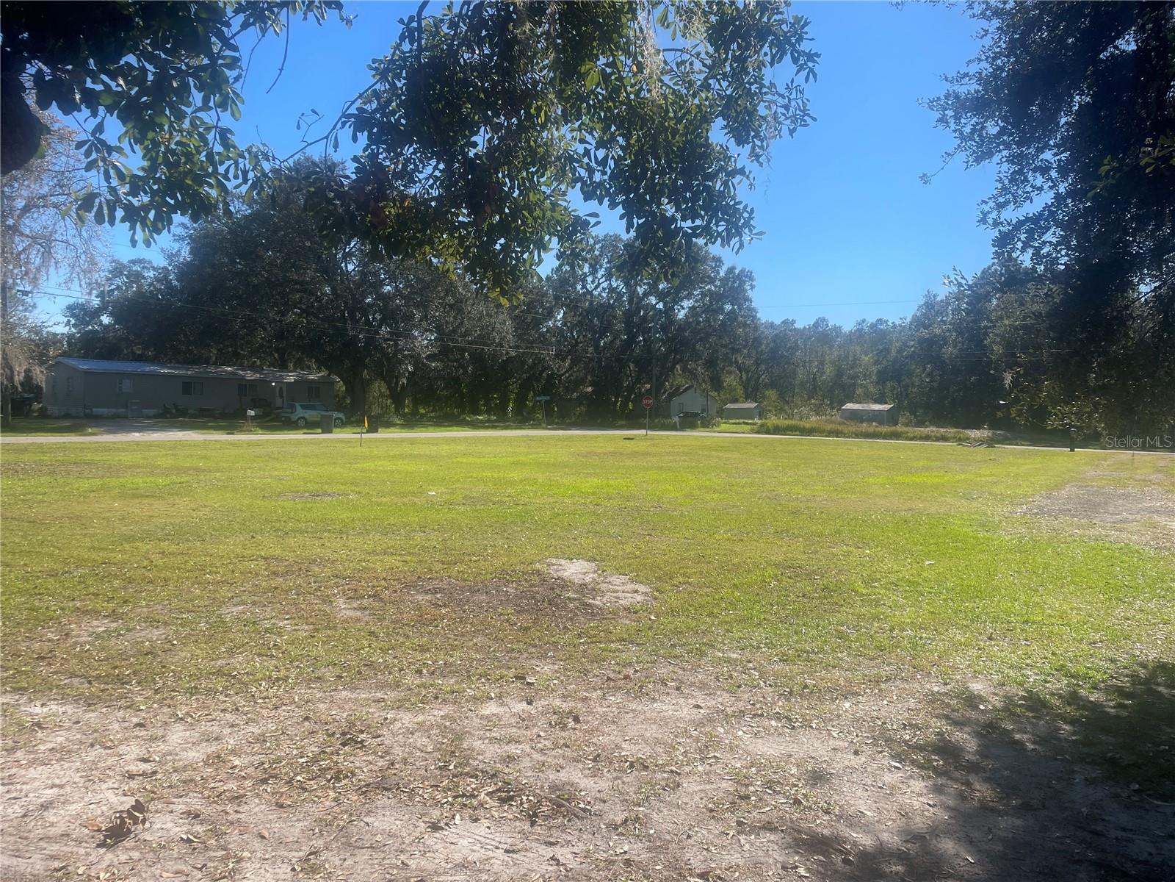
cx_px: 588
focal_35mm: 26
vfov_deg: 53.1
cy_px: 441
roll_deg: -0.9
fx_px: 883
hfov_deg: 67.3
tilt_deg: -0.5
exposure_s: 1/2747
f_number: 1.6
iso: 32
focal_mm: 4.2
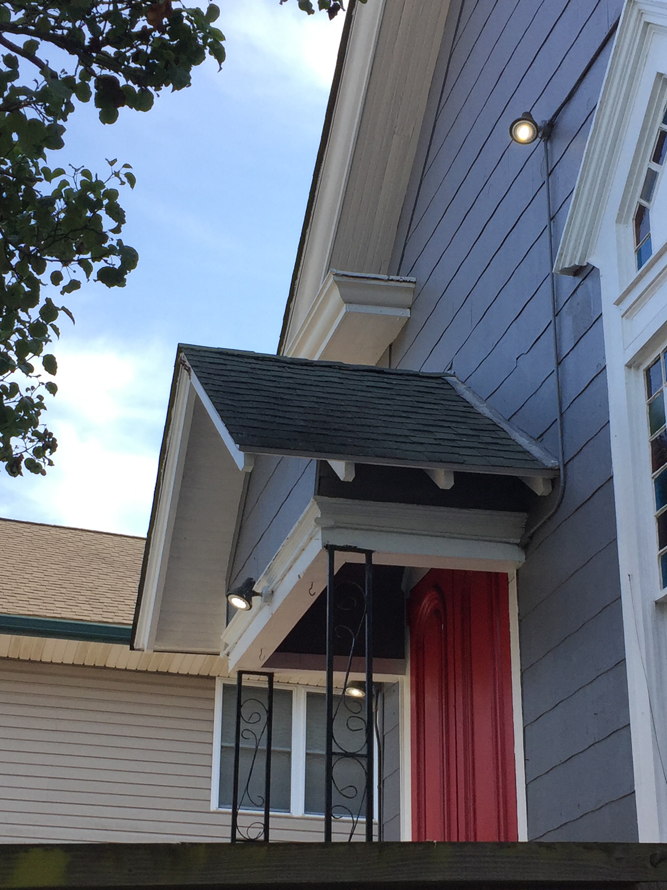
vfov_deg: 33.1
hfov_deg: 25.2
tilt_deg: +24.1
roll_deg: +0.0
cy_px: 543
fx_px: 1490
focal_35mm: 58
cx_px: 364
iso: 32
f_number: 2.2
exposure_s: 1/746
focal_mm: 4.15
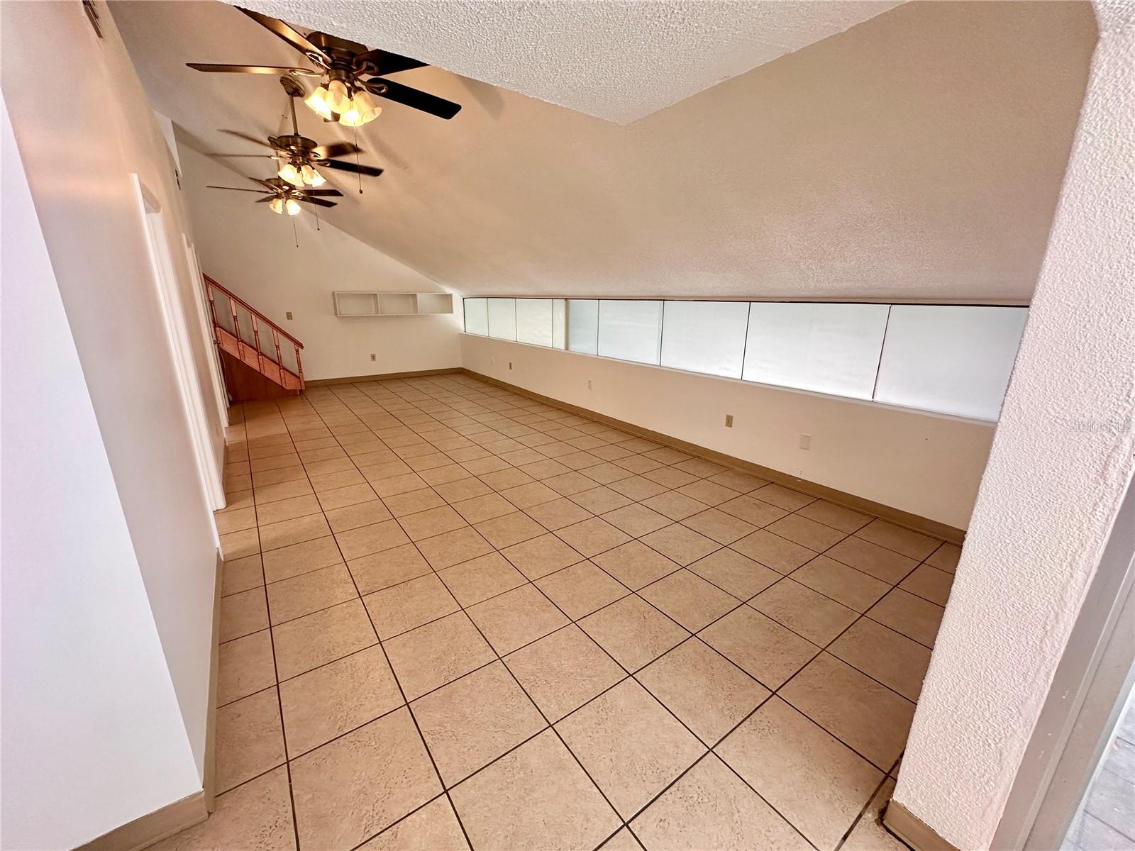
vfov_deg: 85.7
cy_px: 426
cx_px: 568
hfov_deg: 102.1
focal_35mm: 14
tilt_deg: -15.7
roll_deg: +0.1
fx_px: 459
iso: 125
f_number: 2.2
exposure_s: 1/99
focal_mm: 2.22
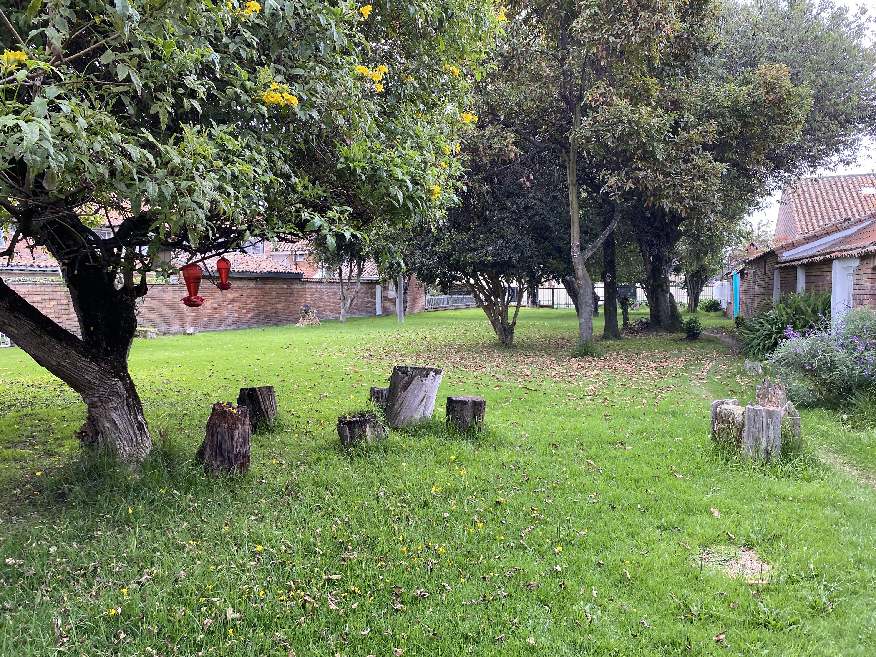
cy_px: 328
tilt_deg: -3.6
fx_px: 658
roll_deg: +0.8
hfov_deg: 67.3
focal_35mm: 26
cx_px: 438
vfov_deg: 53.1
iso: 80
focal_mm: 4.25
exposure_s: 1/122
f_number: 1.8
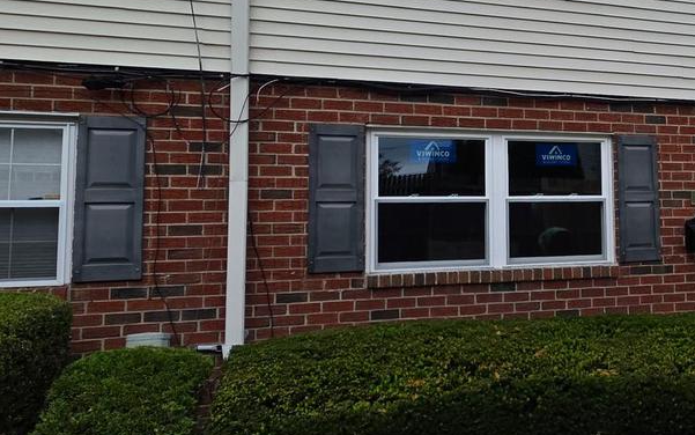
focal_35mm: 33
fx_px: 625
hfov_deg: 52.1
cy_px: 186
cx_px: 609
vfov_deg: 38.3
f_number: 1.9
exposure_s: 1/912
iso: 40
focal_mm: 2.2
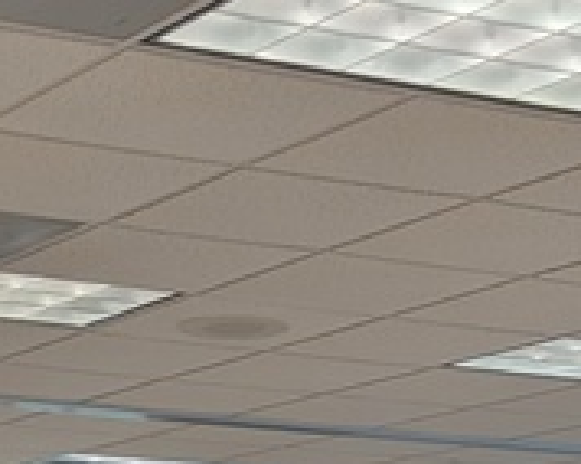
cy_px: 1046
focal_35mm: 135
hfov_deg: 14.2
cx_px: 72
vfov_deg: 10.2
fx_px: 2319
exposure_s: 1/50
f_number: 1.7
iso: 25
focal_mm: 4.53
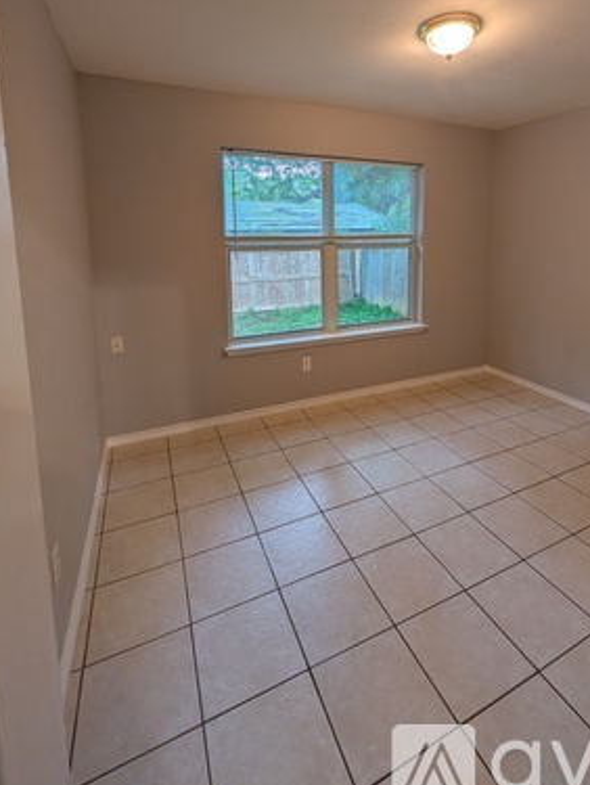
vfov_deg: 92.1
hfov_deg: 77.8
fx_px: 363
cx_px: 337
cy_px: 285
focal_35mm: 16
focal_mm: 2.02
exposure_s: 1/40
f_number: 1.7
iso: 61
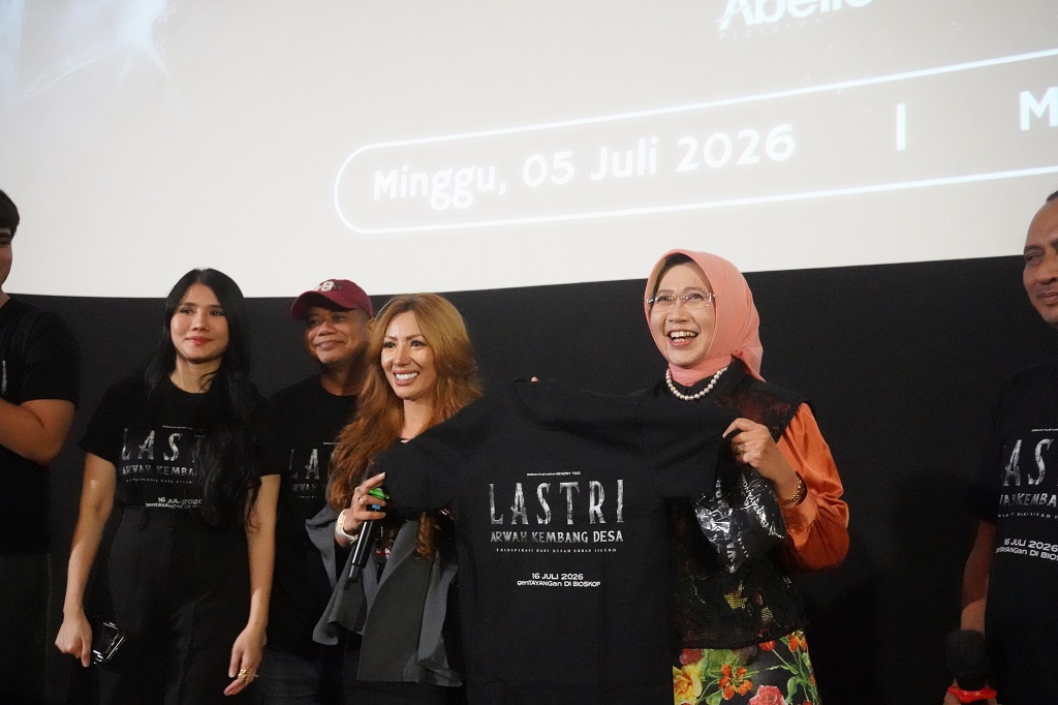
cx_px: 529
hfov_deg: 53.1
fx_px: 1058
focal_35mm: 36
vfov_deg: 36.8
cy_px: 352
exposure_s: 1/100
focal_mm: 36
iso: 40000
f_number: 5.6
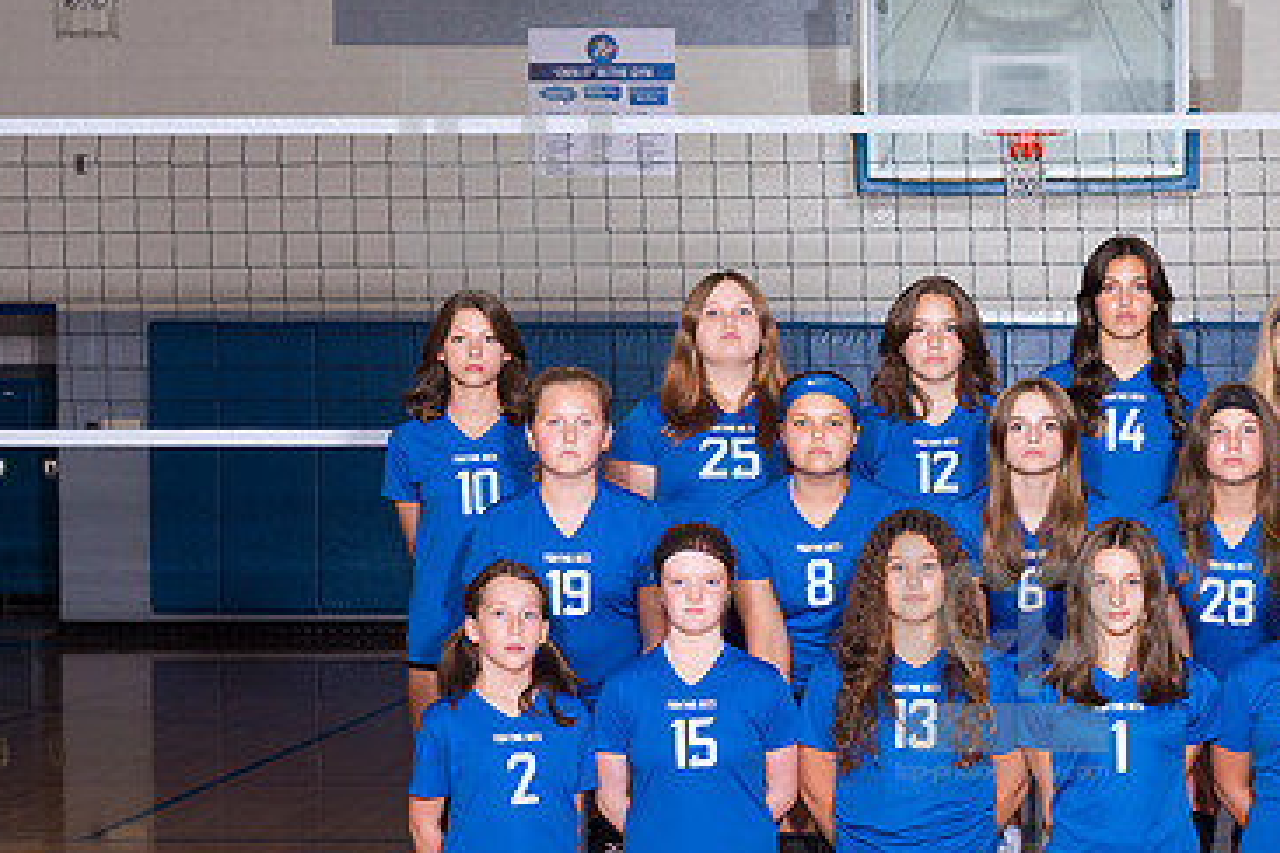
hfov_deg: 18.4
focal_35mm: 110
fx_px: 3911
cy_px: 667
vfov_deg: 12.4
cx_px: 1004
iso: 400
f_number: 7.1
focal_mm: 55
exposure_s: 1/250
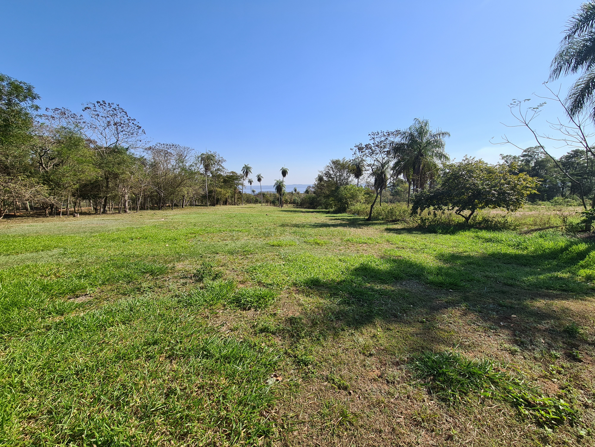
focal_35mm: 13
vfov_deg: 89.9
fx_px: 223
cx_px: 298
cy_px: 224
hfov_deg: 106.2
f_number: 2.2
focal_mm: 2.22
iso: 64
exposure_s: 1/1584
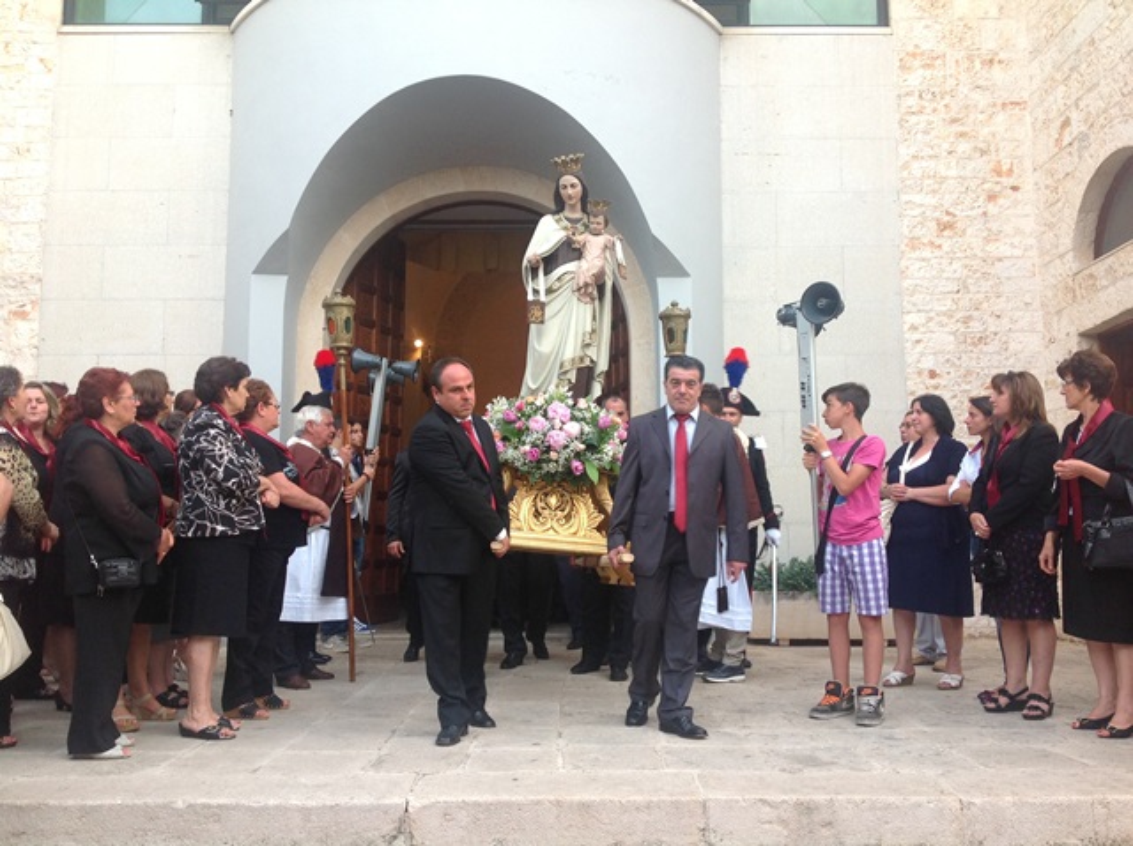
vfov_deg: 40.6
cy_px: 423
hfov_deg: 52.7
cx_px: 566
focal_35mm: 35
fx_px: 1144
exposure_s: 1/30
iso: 50
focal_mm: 4.28
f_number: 2.4
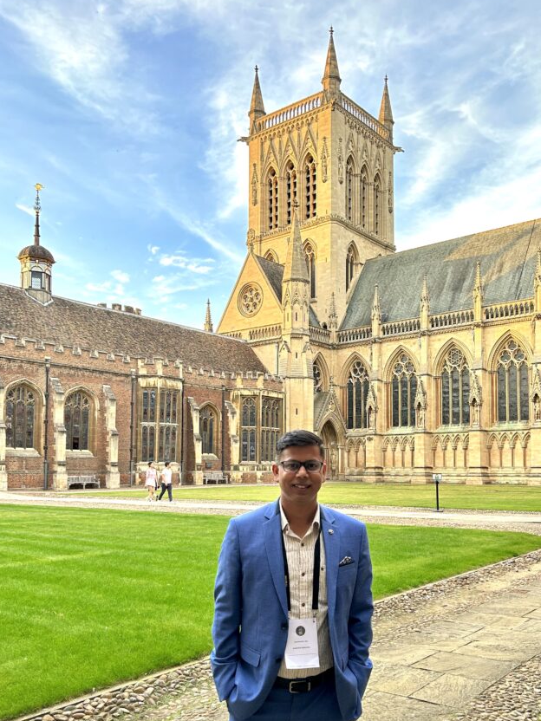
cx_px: 305
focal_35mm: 32
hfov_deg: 44.1
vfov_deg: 56.4
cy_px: 432
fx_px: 667
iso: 50
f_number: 1.5
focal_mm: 5.7
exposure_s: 1/334
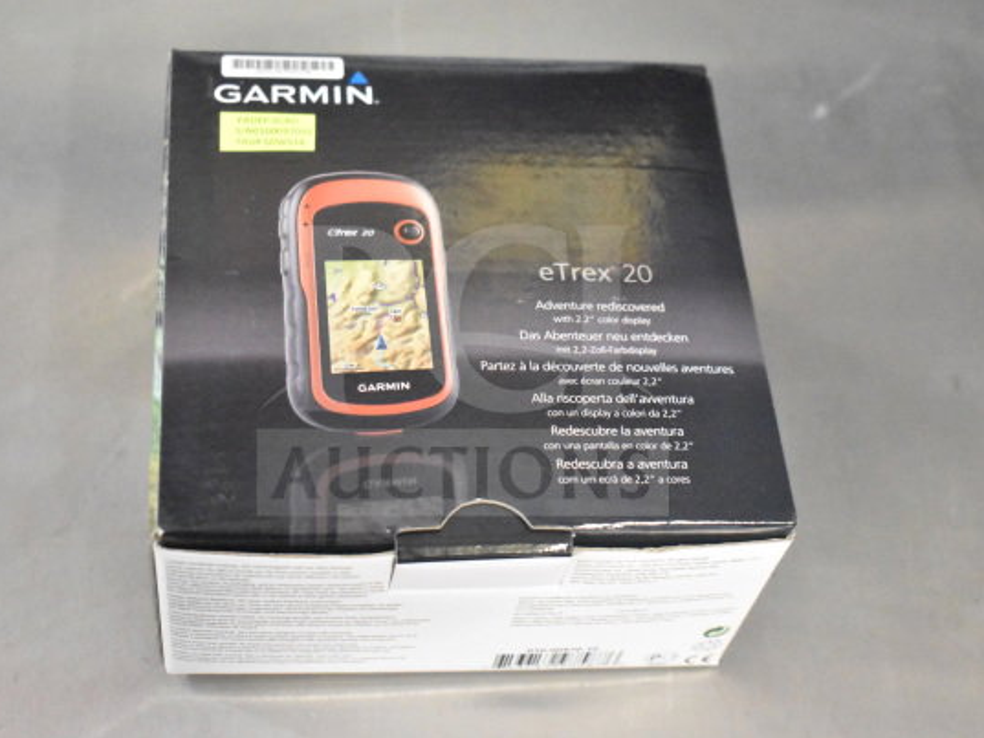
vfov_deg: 24.8
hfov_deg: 32.7
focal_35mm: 59
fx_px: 1678
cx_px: 462
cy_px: 371
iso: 18000
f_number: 4.8
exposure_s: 1/60
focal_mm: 36
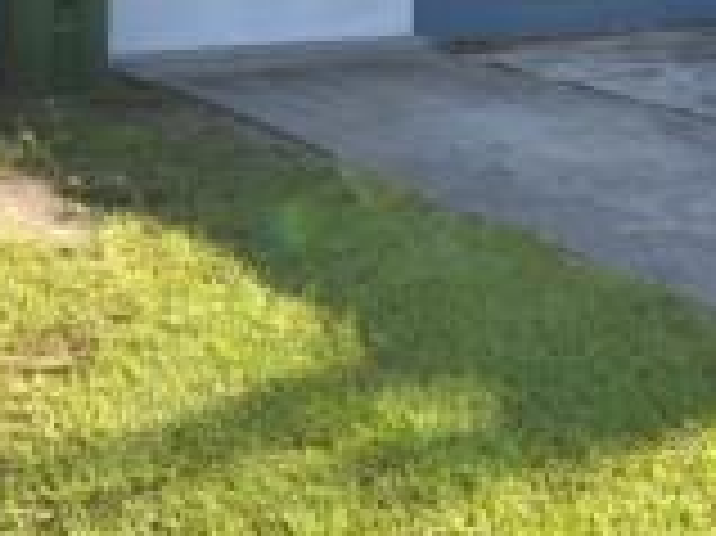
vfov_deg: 18.7
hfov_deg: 24.4
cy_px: -77
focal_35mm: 75
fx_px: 1552
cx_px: 775
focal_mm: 11.5
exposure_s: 1/200
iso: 100
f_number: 5.6
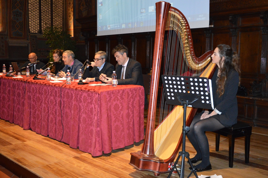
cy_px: 89
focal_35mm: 38
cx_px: 134
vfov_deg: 35.4
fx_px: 279
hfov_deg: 51.3
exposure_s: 1/60
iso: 2500
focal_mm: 25
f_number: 4
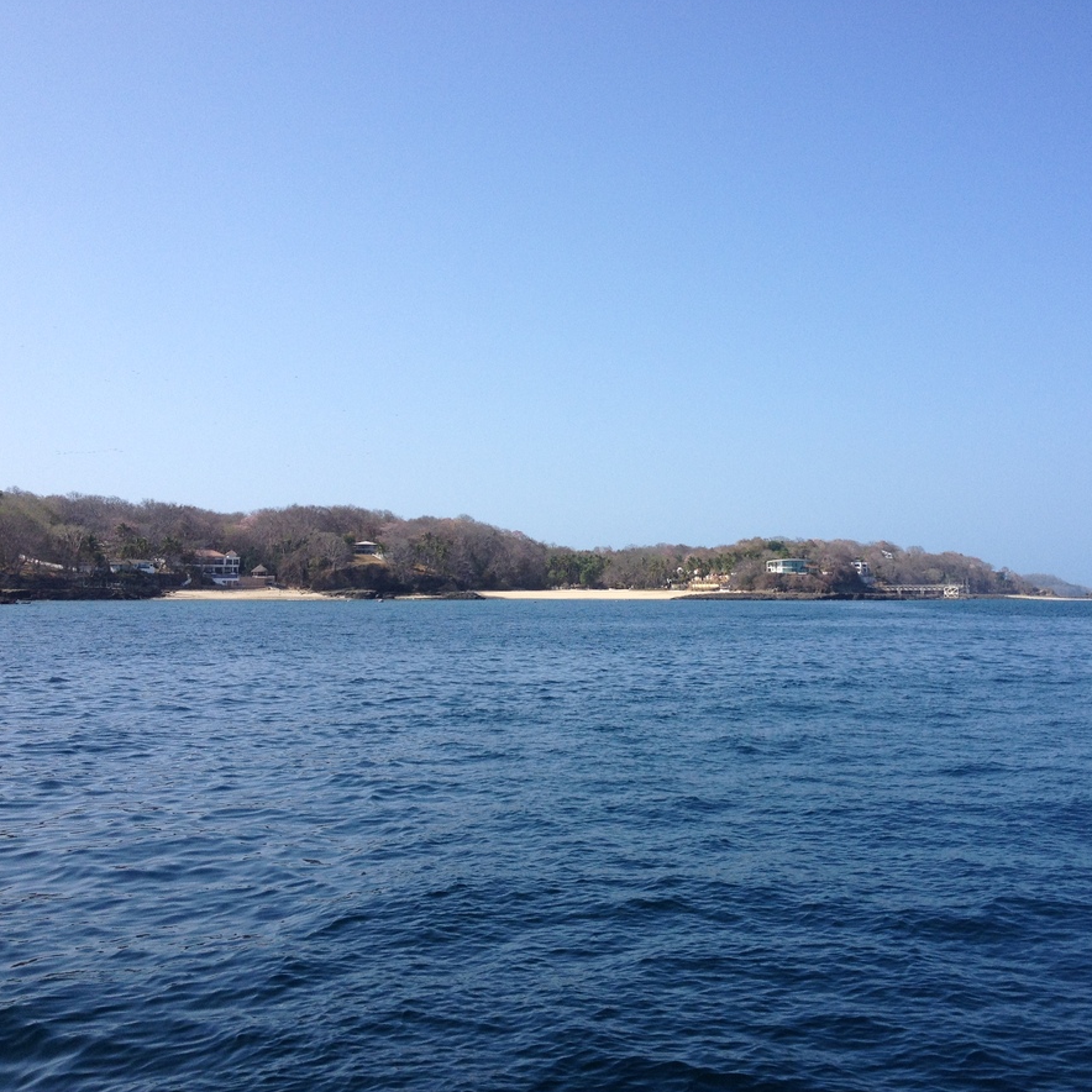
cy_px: 540
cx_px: 677
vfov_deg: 40.0
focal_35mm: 42
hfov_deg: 39.8
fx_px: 1499
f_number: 2.4
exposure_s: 1/1842
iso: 50
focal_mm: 4.28
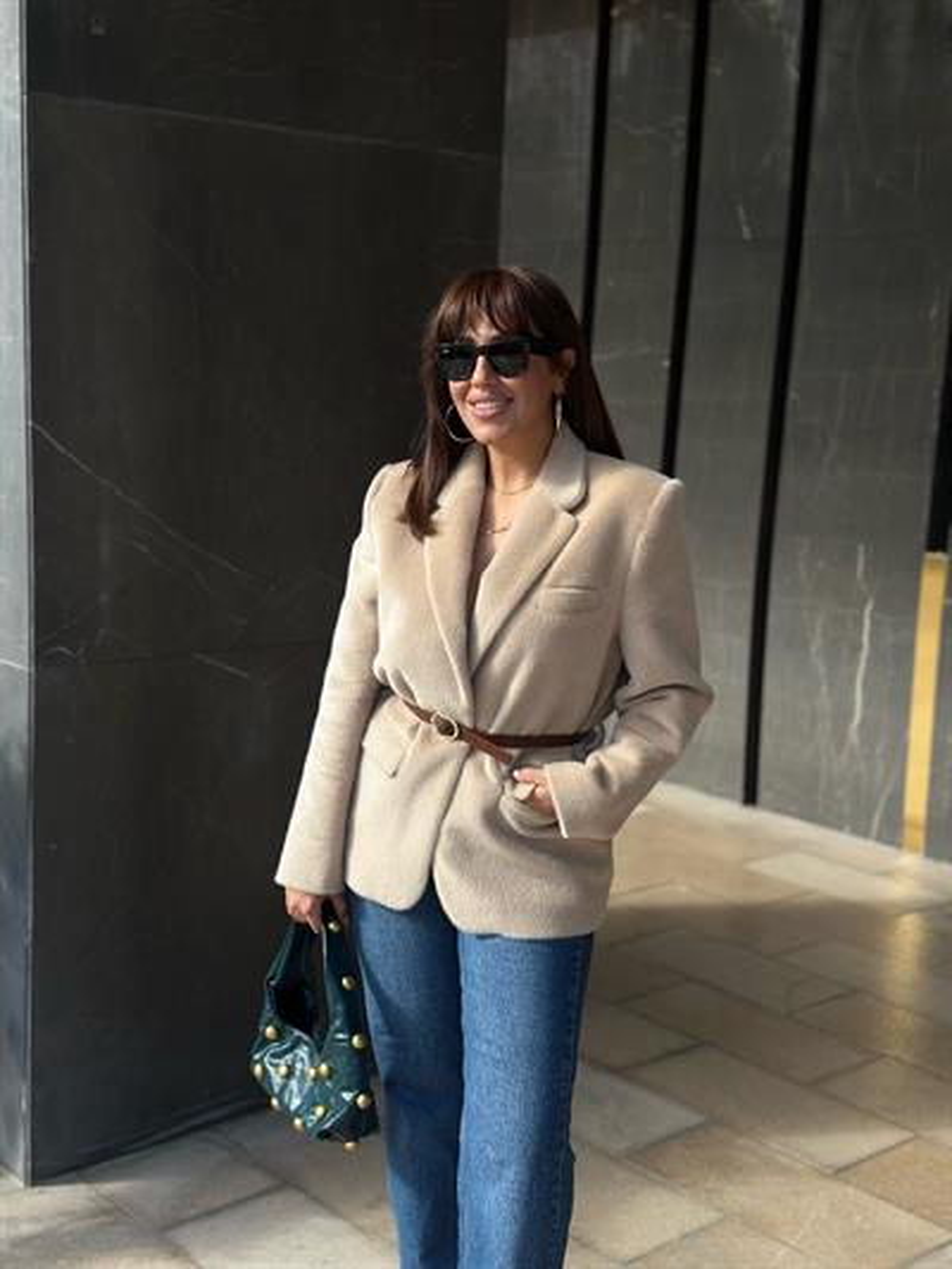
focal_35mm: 48
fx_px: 1759
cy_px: 634
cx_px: 476
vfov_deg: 39.6
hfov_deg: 30.3
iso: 100
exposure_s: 1/4566
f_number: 1.78
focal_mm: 6.86
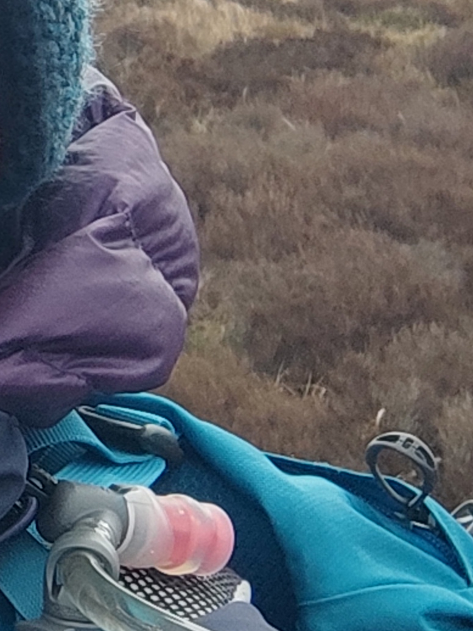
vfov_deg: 15.1
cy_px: 192
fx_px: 2368
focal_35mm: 130
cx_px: -340
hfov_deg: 10.8
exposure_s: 1/912
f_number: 2.24
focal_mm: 3.14
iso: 50
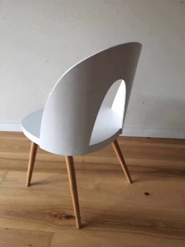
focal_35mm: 29
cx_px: 92
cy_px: 124
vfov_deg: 61.7
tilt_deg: -30.9
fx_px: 207
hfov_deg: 48.2
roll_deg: +1.1
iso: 200
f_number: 2.2
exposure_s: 1/25
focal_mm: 4.15
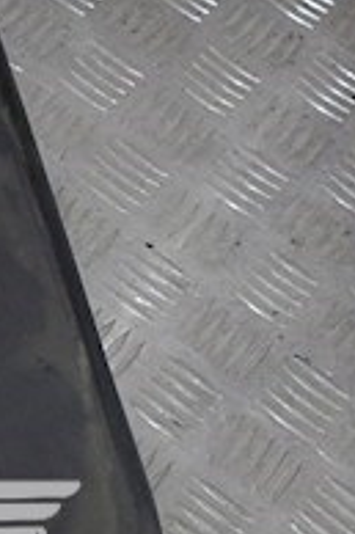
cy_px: 564
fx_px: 1422
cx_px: -193
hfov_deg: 13.3
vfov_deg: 20.4
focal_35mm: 96
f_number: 3.9
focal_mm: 5
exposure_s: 1/30
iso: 400
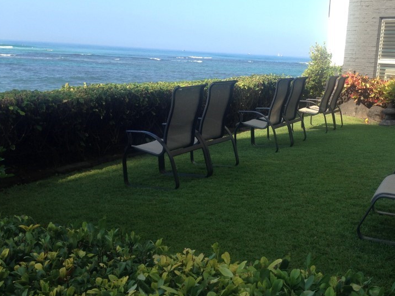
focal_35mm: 47
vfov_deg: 30.8
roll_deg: -3.7
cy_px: 169
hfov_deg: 39.8
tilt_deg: -14.4
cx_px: 274
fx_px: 536
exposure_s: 1/678
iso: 50
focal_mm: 4.12
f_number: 2.4
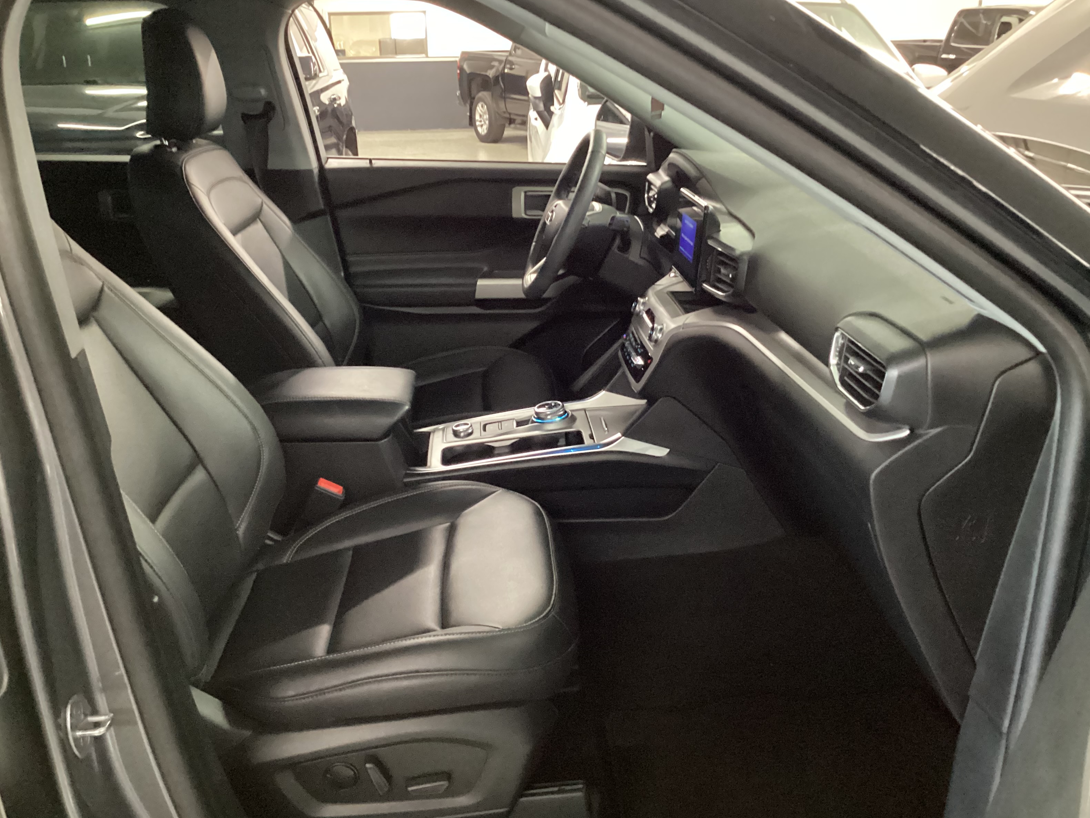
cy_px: 416
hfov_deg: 56.8
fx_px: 1008
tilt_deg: -22.1
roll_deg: +1.4
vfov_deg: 44.2
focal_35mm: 32
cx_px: 535
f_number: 2.4
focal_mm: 3.3
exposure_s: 1/24
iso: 800
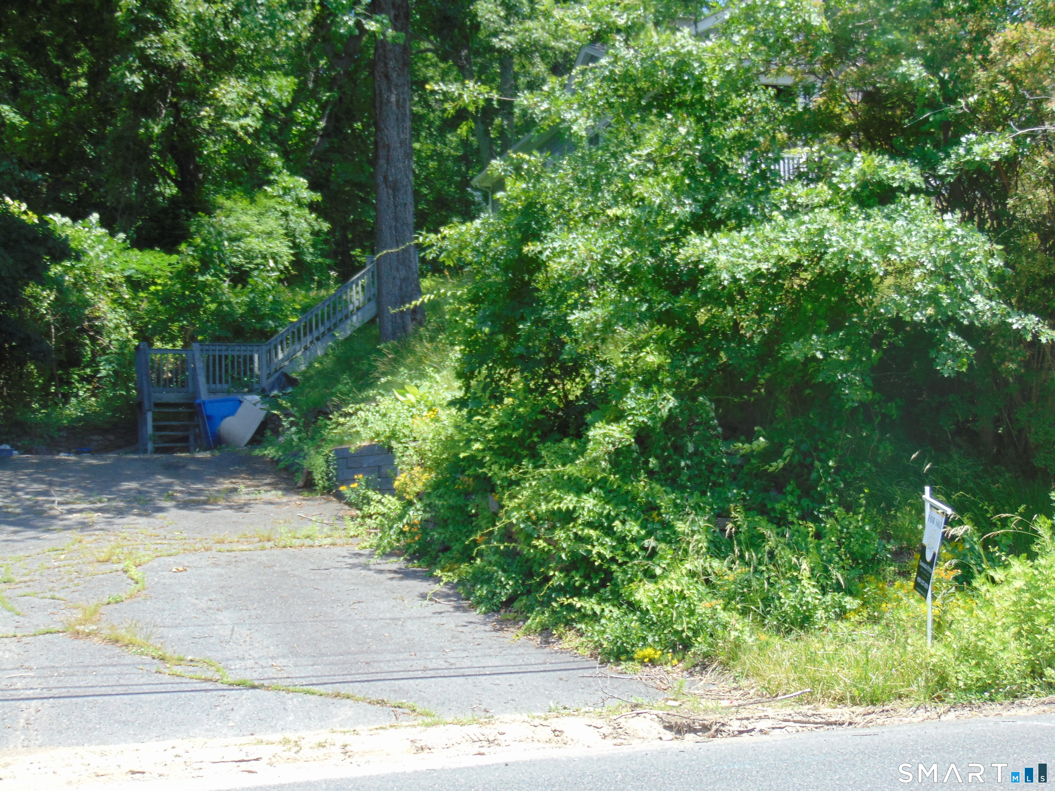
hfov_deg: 38.2
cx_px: 528
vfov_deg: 29.1
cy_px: 396
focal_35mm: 50
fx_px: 1524
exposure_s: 1/320
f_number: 3.5
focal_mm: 9
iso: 80
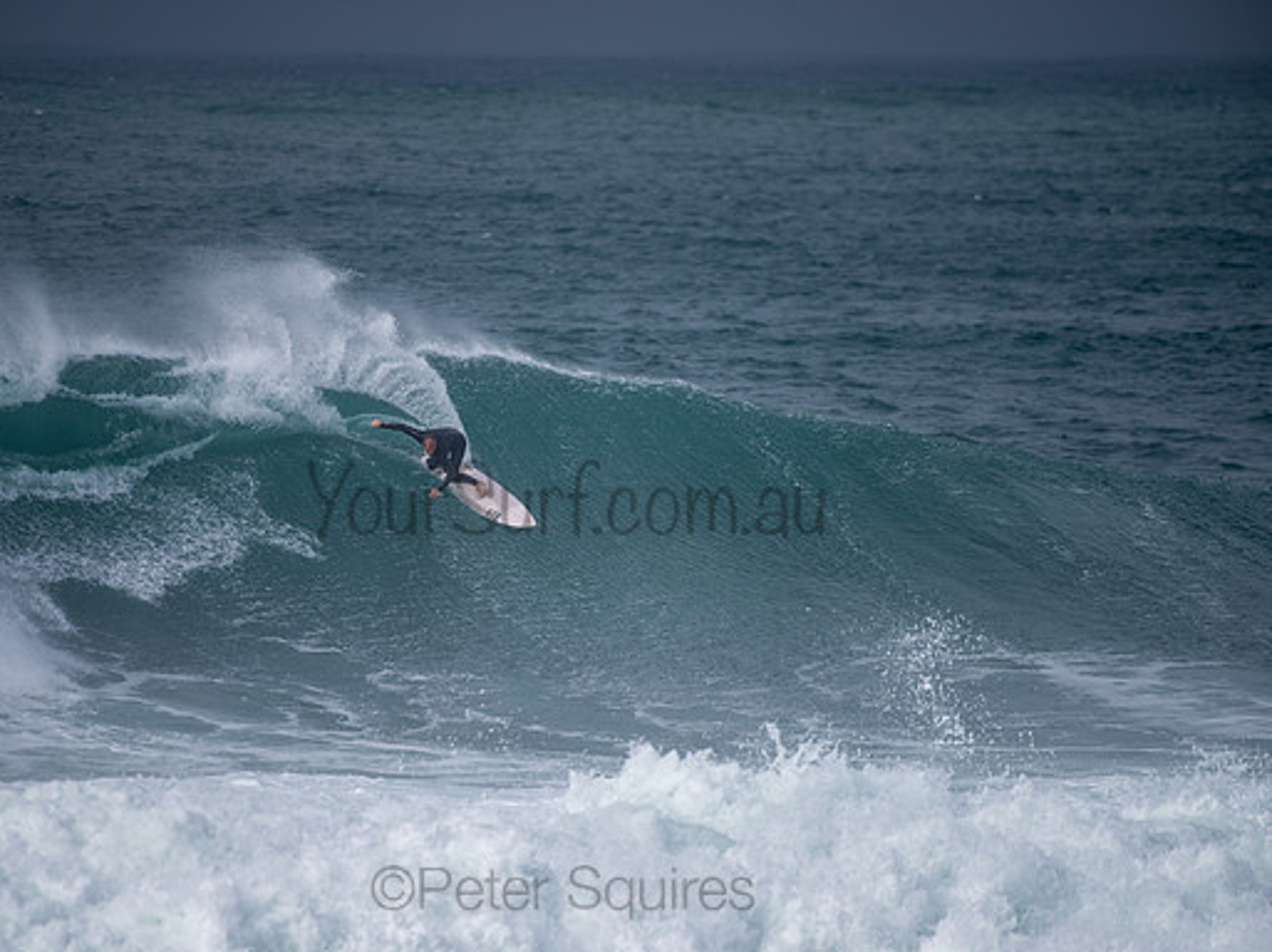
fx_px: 21518
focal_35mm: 586
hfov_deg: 3.4
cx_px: 563
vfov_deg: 2.5
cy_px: 477
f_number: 5.6
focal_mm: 500
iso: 80
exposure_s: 1/1000
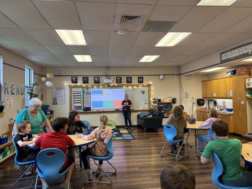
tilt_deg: -2.3
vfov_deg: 53.1
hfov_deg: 67.3
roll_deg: +0.6
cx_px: 126
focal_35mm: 26
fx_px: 189
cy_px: 94
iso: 100
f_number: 1.6
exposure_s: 1/60
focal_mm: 5.96
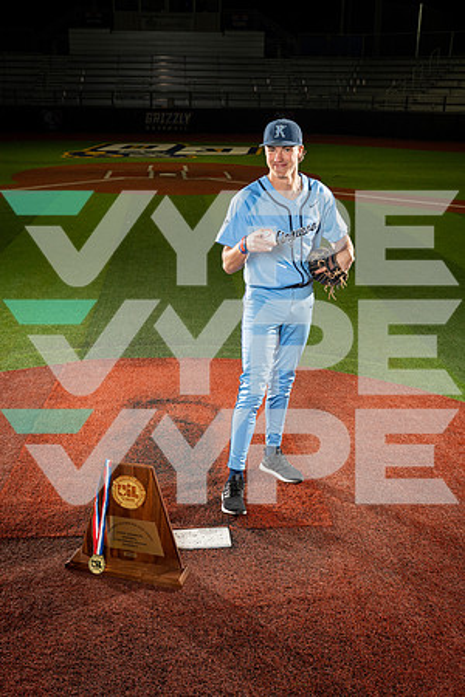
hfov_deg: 32.6
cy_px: 348
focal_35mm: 41
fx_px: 794
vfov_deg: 47.4
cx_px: 232
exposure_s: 1/250
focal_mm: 41
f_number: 5.6
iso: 800
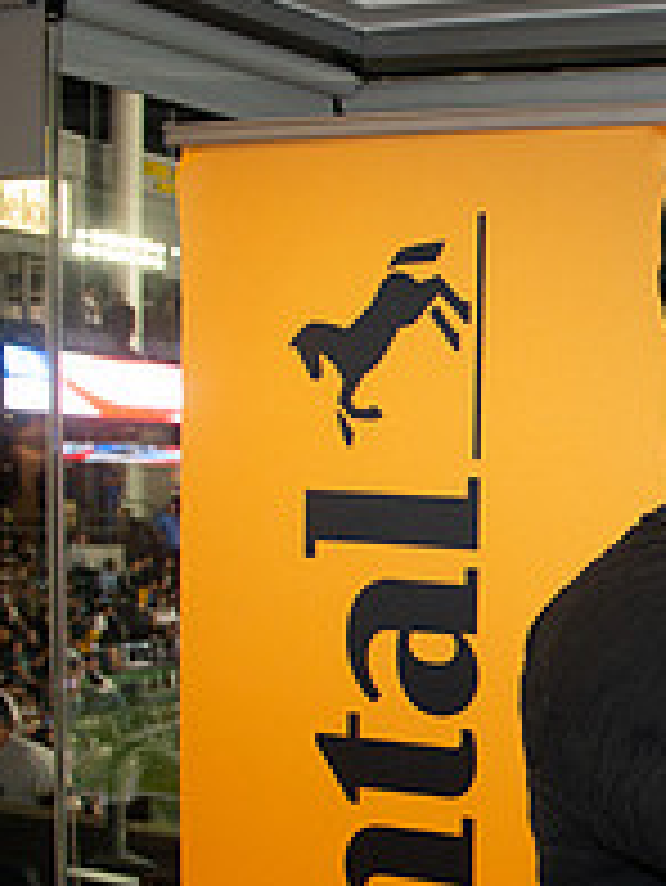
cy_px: 744
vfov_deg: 27.8
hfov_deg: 17.4
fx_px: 1743
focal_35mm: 68
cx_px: 1220
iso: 640
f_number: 6.3
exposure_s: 1/60
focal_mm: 24
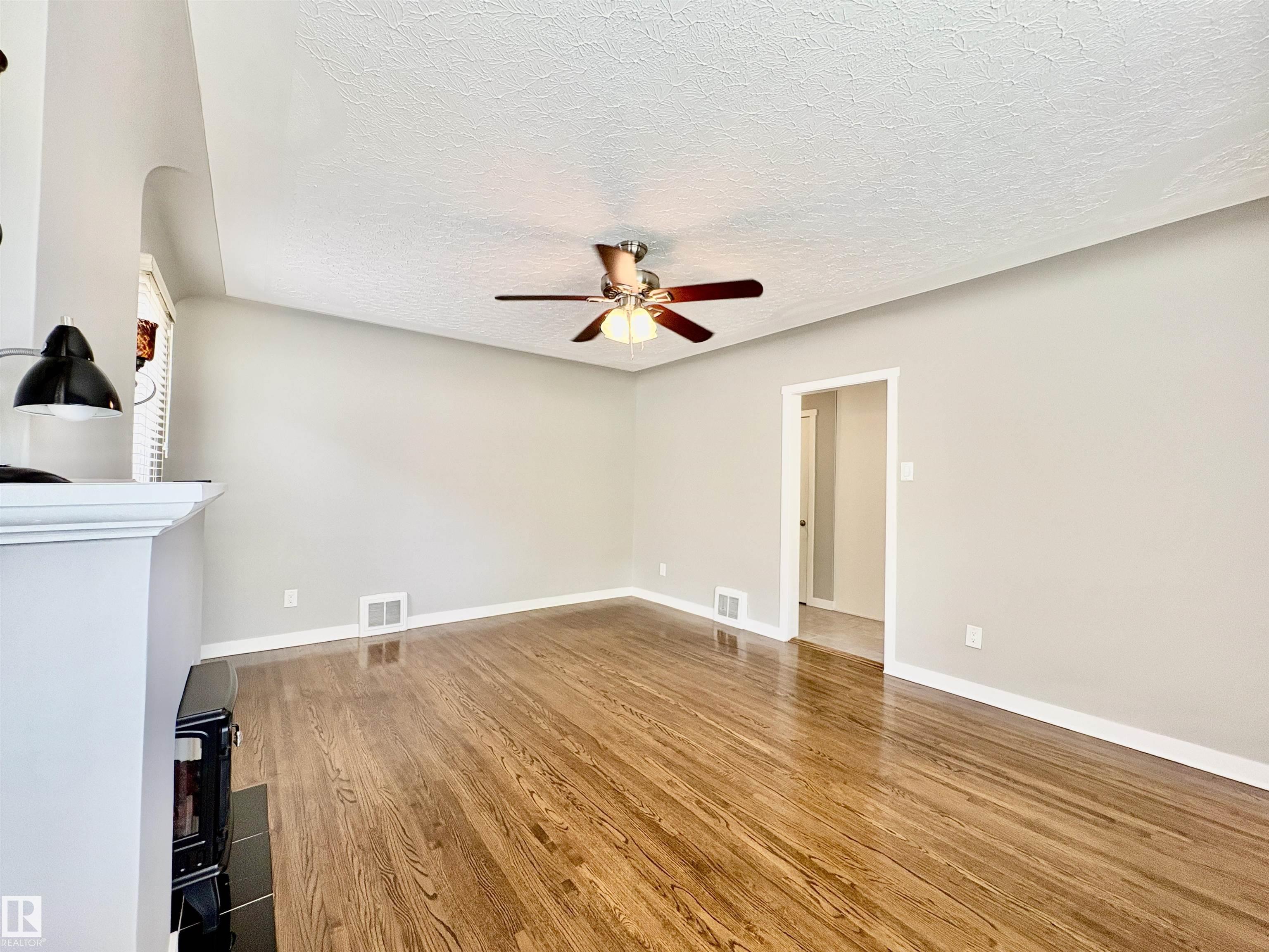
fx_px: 513
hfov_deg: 102.1
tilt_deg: +1.4
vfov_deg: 85.7
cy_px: 476
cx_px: 634
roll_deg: -0.4
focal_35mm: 14
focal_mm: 2.22
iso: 200
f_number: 2.2
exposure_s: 1/120
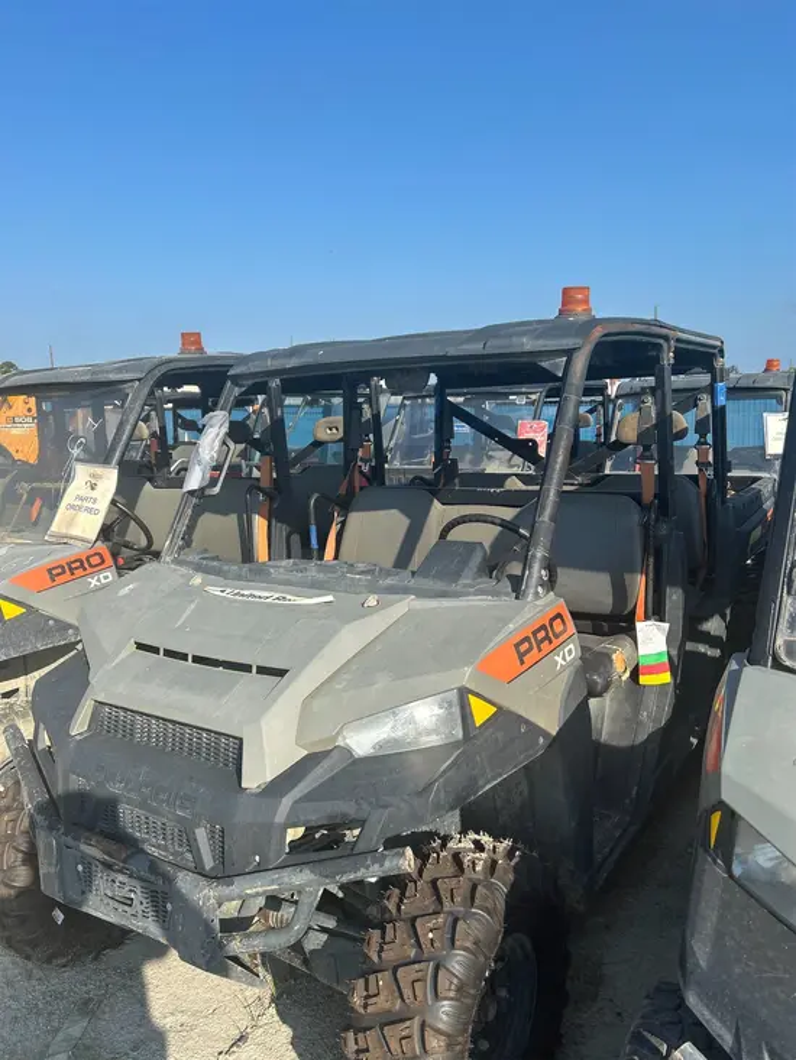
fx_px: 797
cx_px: 398
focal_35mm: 26
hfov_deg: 53.1
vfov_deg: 67.3
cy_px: 530
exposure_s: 1/2994
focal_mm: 5.7
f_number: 1.5
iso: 50
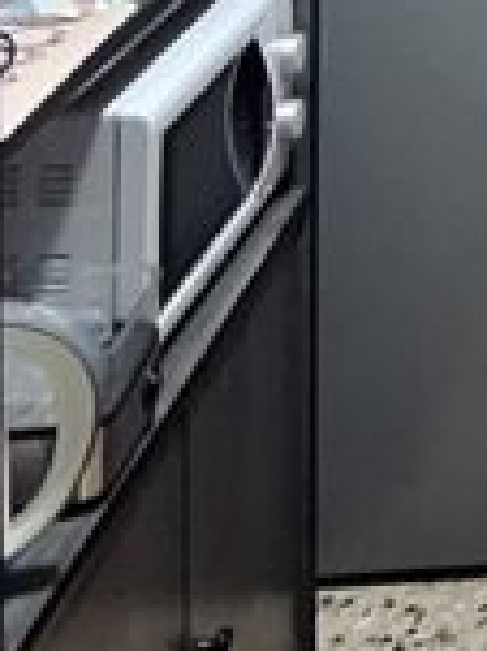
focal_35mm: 88
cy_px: -401
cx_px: 1129
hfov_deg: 13.1
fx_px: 1653
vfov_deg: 18.8
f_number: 2.2
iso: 160
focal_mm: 1.74
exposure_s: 1/33
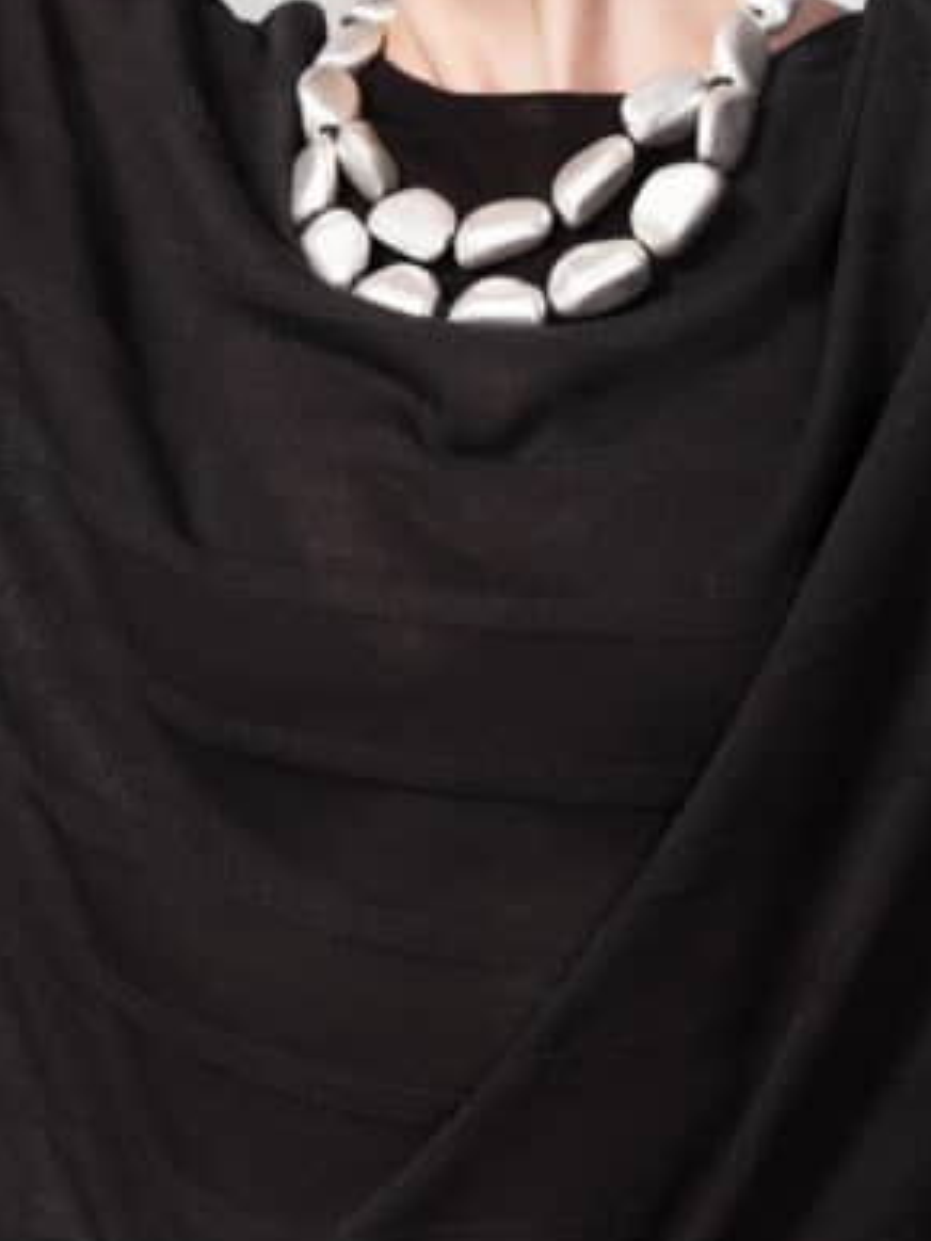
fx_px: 4734
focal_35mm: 132
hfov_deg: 11.2
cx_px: 326
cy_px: 470
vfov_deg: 14.9
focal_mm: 63
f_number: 9
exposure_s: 1/60
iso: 250
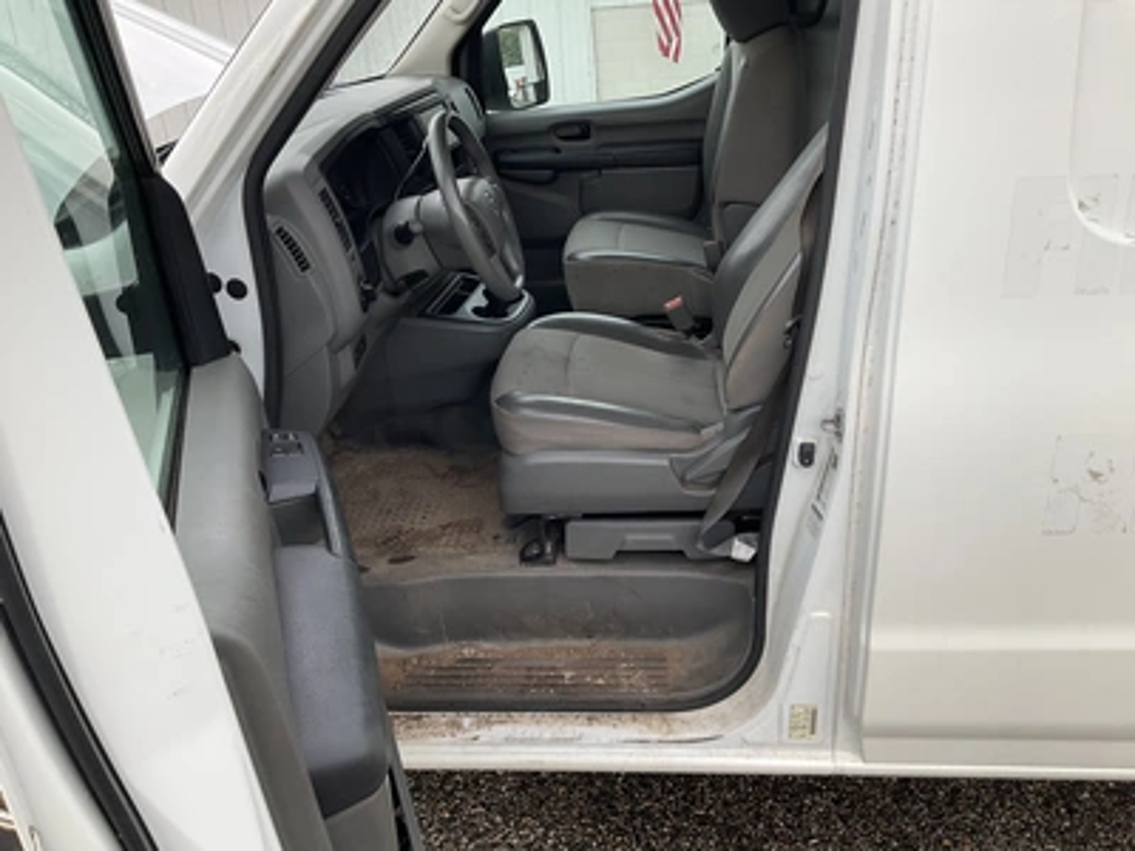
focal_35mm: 29
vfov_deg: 48.2
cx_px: 568
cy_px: 426
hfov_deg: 61.7
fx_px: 951
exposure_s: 1/195
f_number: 1.8
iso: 20
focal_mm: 3
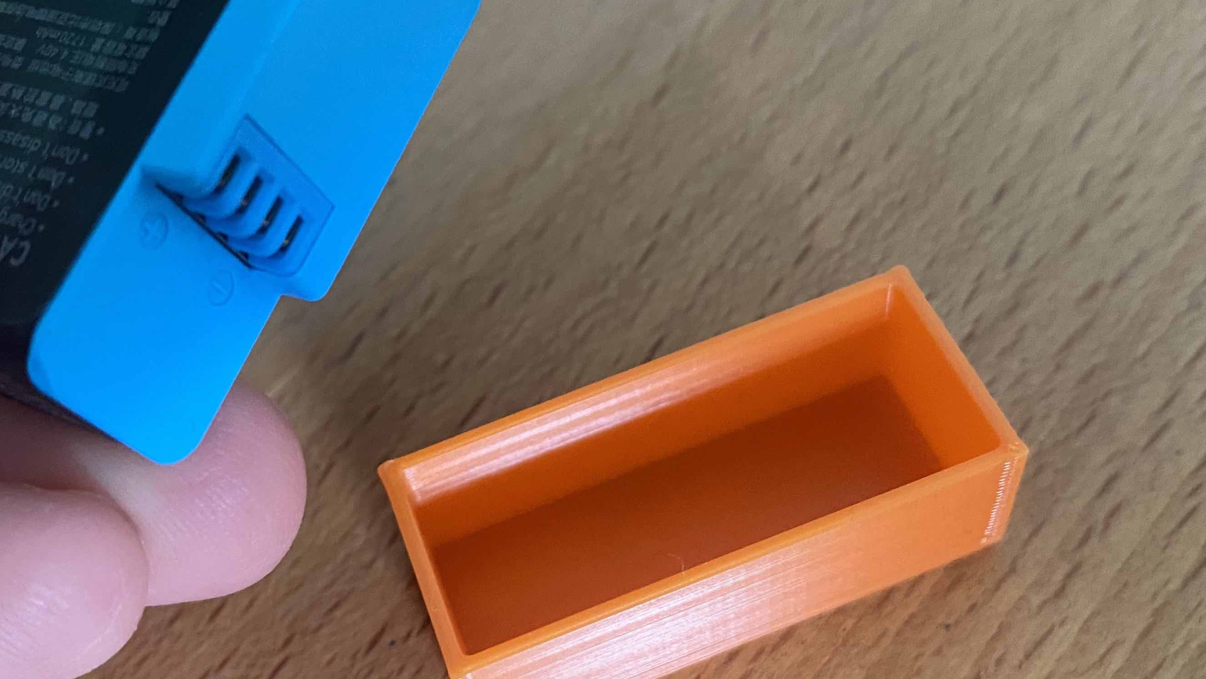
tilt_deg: -54.9
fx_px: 1375
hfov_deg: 47.2
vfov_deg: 27.7
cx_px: 513
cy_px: 370
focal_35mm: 43
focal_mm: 4.25
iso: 500
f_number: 1.8
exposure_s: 1/41
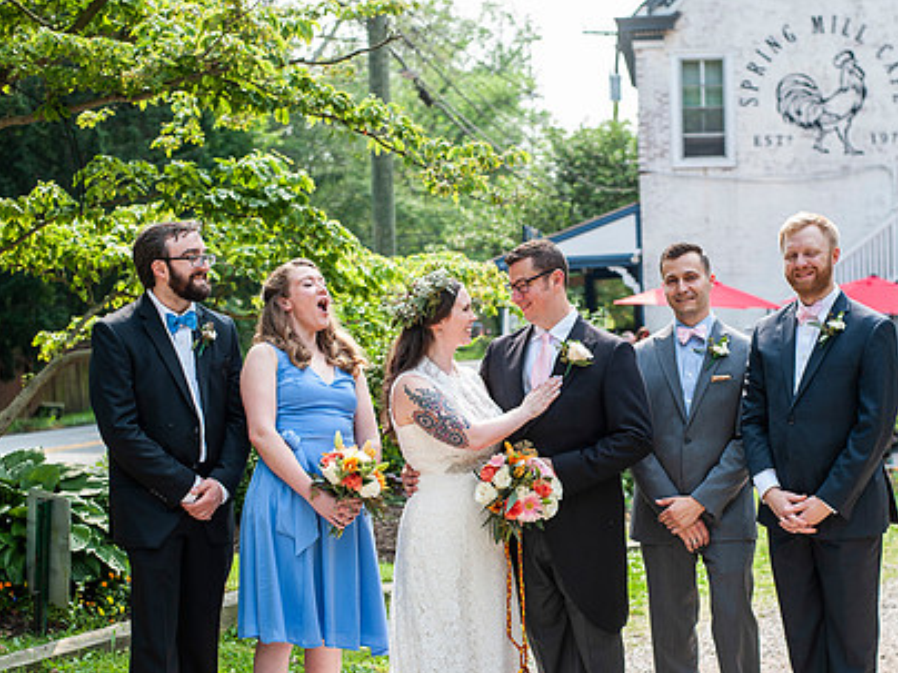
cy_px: 409
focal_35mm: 69
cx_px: 549
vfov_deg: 21.3
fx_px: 1790
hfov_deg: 28.1
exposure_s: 1/500
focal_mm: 50
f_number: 4
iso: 320
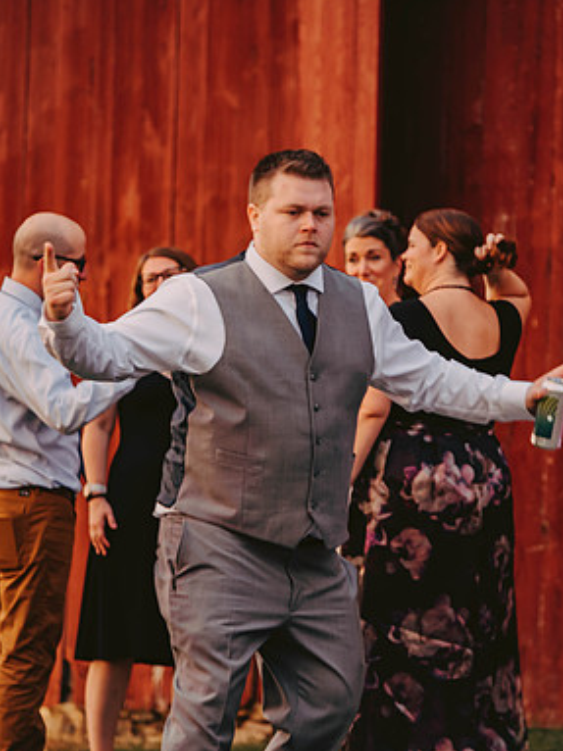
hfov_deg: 7.0
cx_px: 333
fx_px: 4578
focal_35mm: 211
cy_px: 376
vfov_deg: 9.4
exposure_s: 1/100
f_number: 2.8
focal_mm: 145
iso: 640
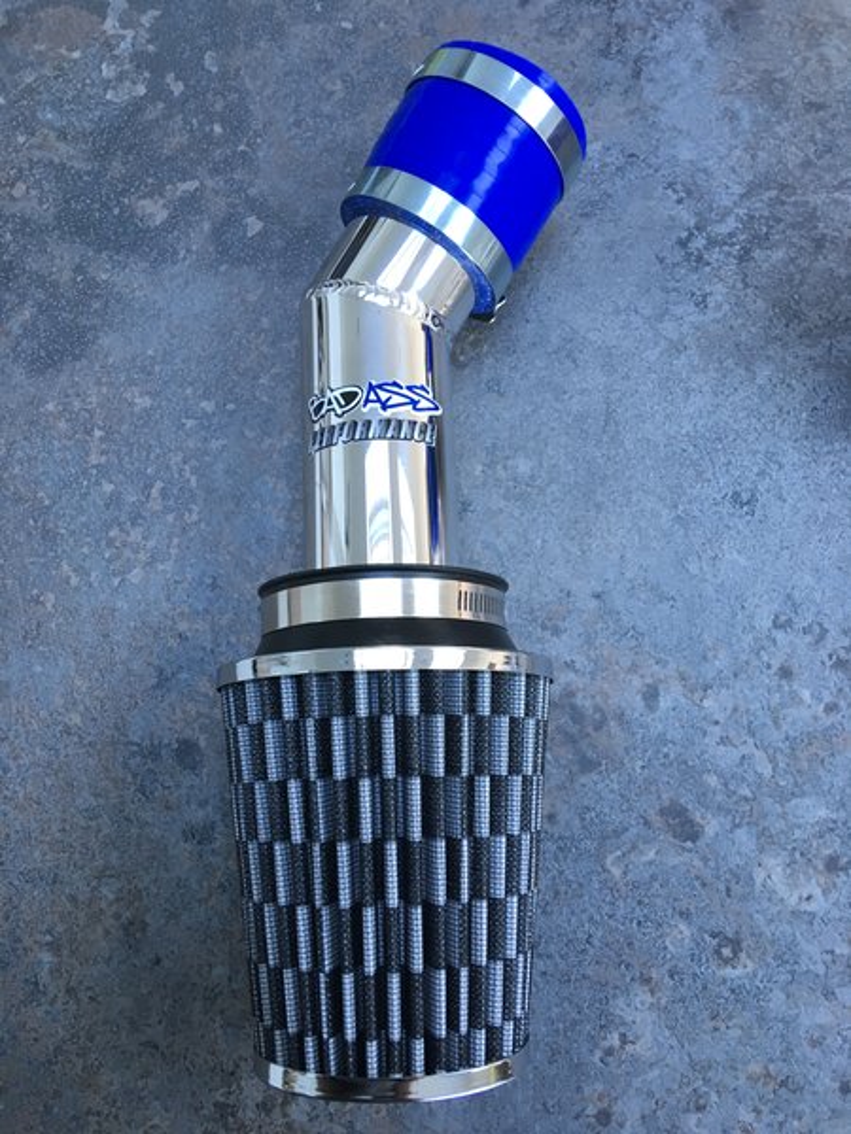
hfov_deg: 48.2
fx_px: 951
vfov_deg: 61.7
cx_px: 426
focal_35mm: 29
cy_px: 567
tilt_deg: -82.7
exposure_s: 1/33
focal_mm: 4.15
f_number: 2.2
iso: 80
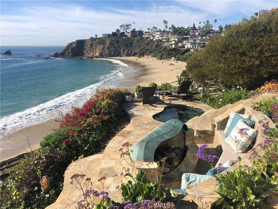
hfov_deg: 63.4
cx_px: 139
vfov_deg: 49.7
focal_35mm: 28
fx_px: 225
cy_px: 104
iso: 20
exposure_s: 1/2088
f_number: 1.8
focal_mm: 4
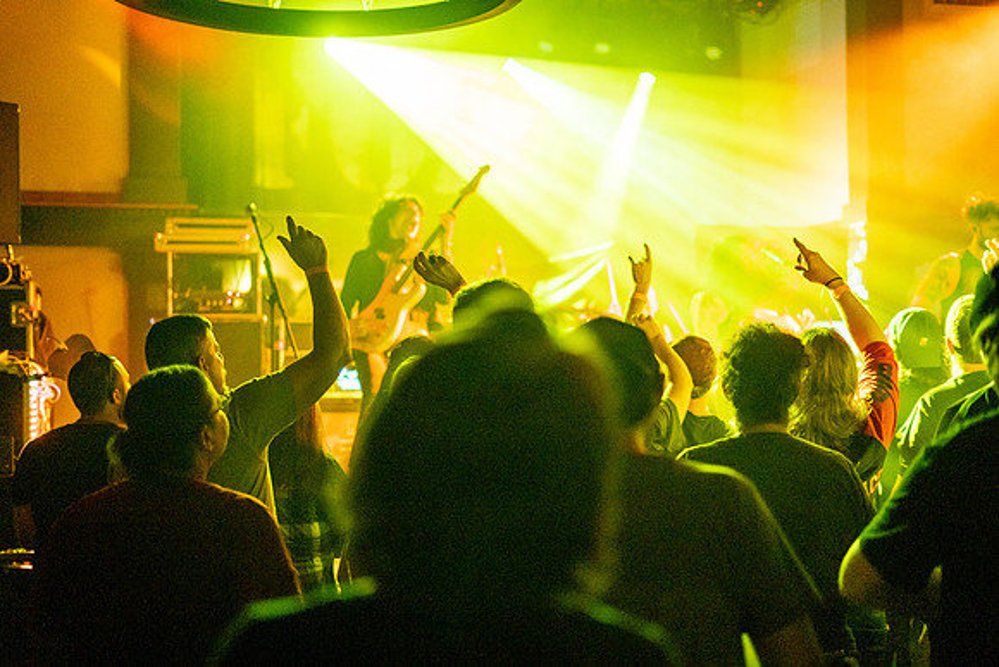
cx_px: 500
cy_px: 334
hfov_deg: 39.6
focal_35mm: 50
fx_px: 1388
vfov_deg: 27.0
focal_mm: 50
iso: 2000
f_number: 1.8
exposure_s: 1/200
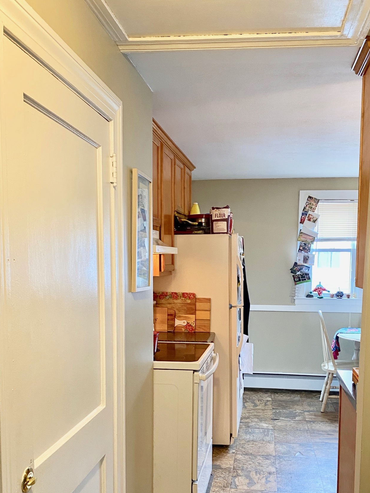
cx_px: 212
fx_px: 513
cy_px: 321
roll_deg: -0.6
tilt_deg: -5.0
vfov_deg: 50.6
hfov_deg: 39.6
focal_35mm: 36
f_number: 1.8
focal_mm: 4.25
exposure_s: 1/60
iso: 250
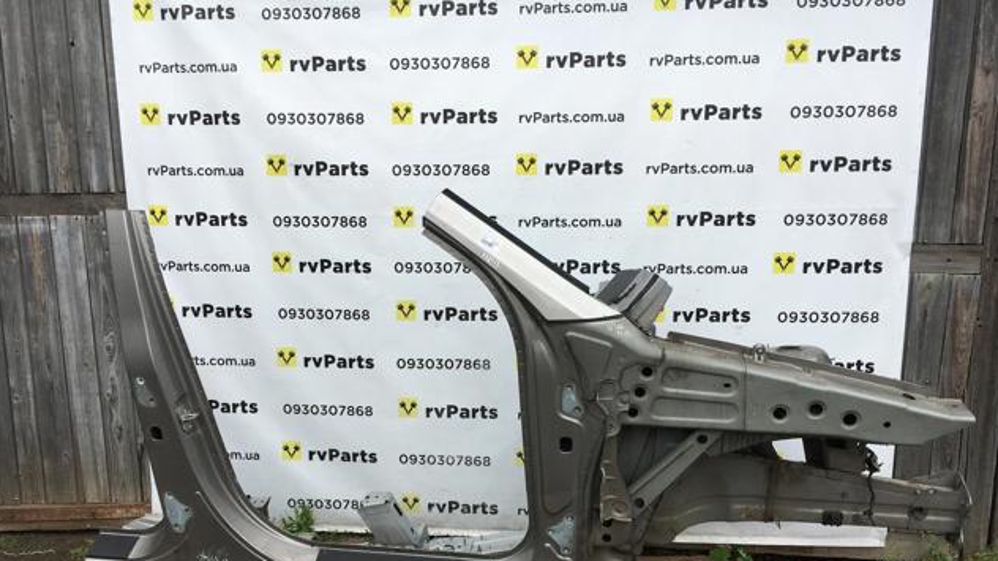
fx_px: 847
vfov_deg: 36.2
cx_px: 499
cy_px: 378
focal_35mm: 32
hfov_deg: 61.0
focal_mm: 4.15
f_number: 2.2
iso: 25
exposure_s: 1/635
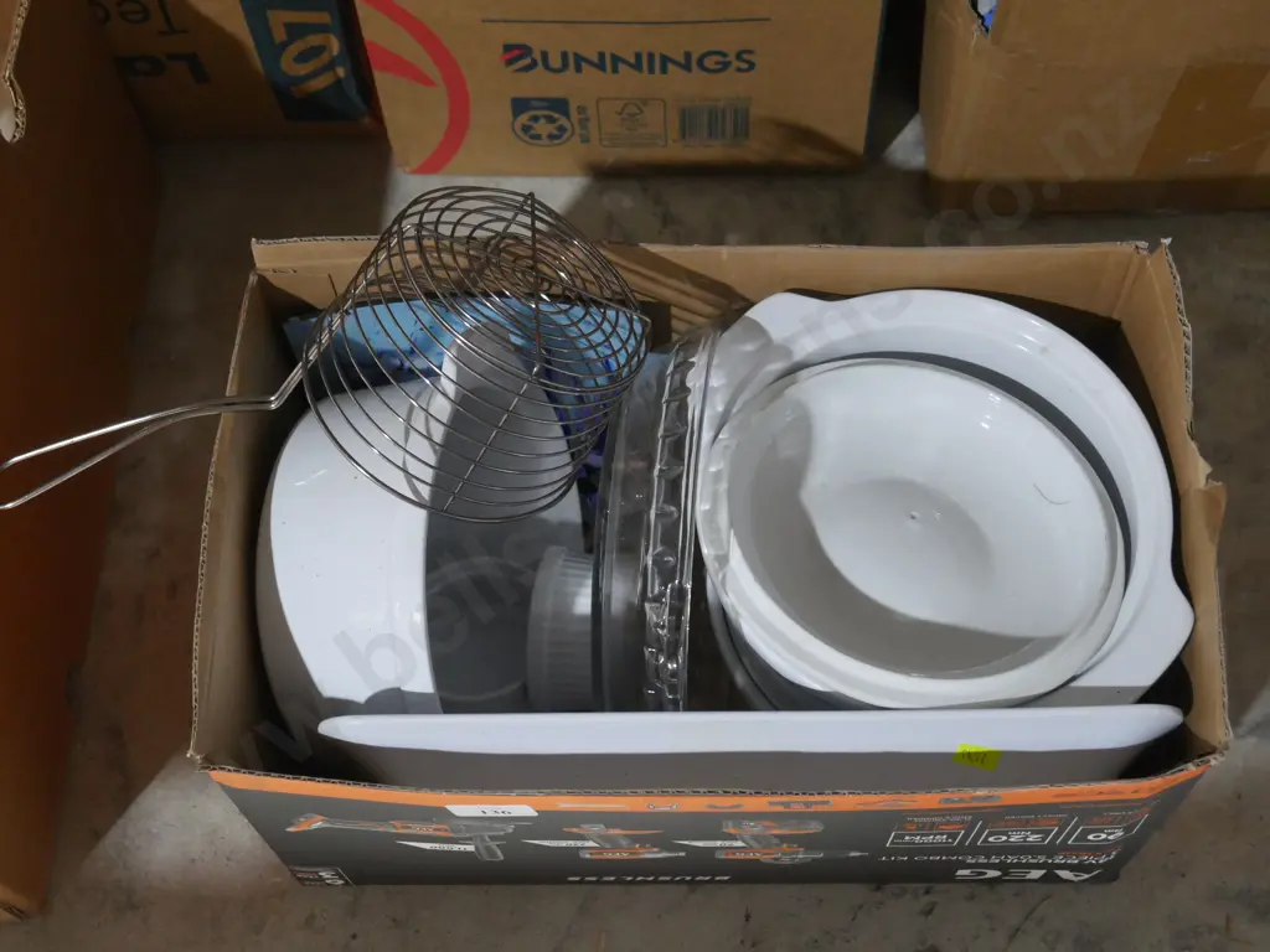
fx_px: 1761
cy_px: 476
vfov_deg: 30.3
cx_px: 635
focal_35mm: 48
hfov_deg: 39.7
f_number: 5.3
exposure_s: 1/50
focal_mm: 24
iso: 3200
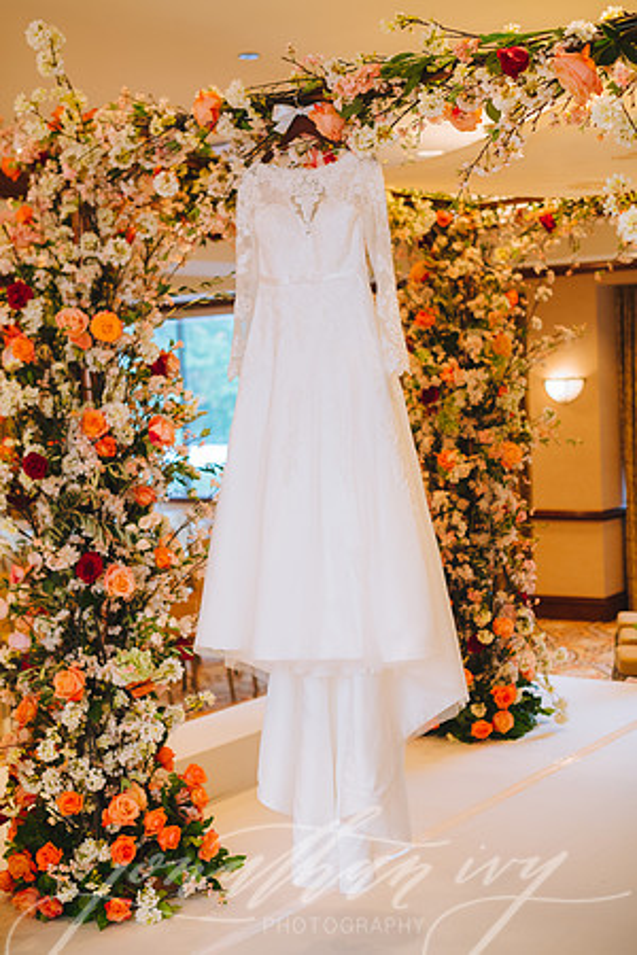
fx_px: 1327
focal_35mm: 50
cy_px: 478
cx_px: 318
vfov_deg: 39.6
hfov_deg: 27.0
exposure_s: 1/50
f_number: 2.8
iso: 640
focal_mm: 50
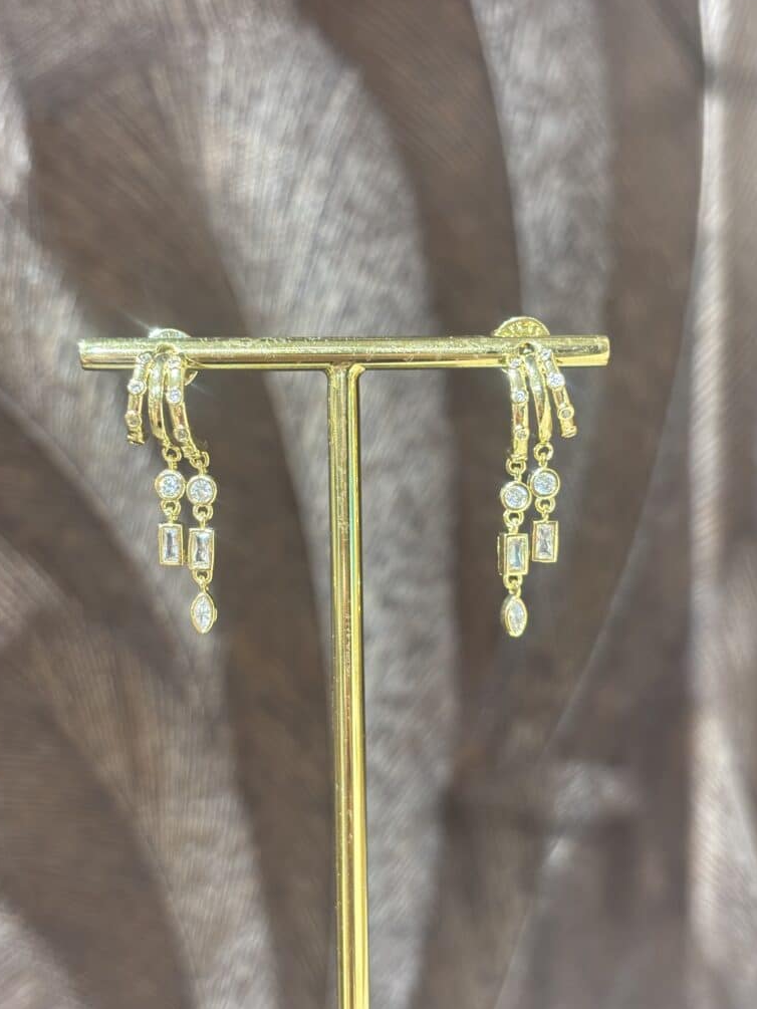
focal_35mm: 53
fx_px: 1545
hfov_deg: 27.5
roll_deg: +0.5
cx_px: 373
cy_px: 498
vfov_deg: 36.2
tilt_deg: -7.3
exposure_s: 1/50
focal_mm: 5.96
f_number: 1.6
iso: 100
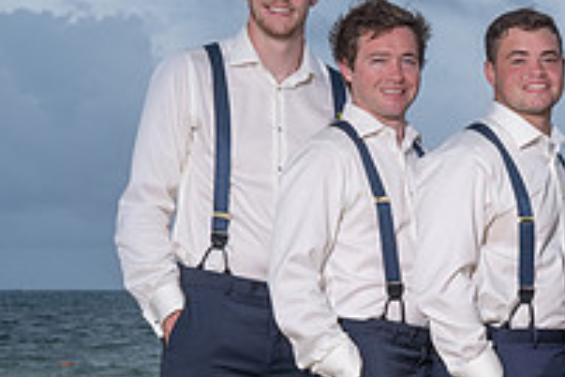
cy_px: 271
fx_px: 2087
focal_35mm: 133
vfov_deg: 10.3
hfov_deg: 14.8
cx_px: 700
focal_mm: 46
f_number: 9
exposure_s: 1/200
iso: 100
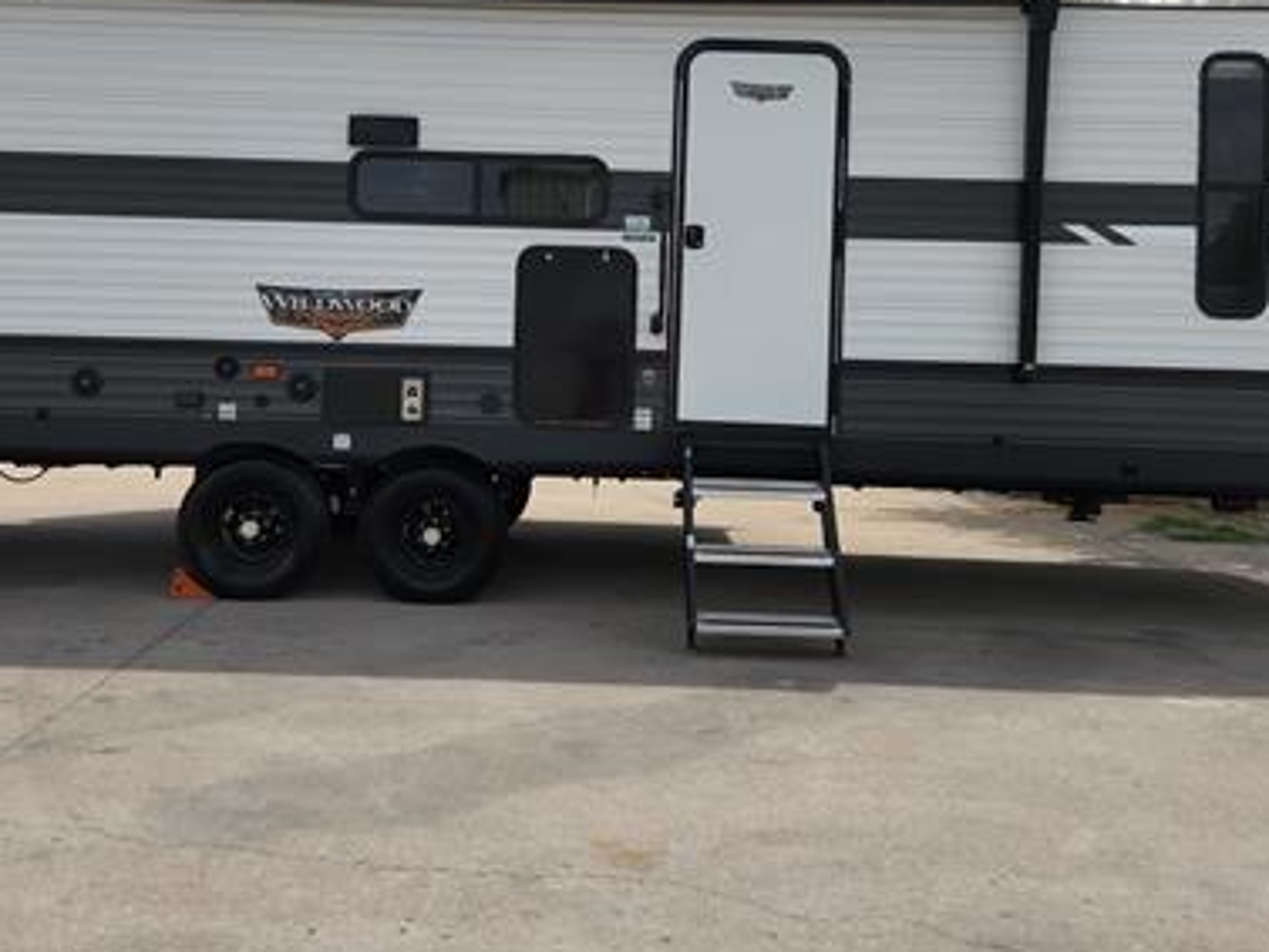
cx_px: 589
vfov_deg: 36.2
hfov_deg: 47.8
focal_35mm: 39
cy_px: 272
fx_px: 1430
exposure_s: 1/2851
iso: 20
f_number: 1.8
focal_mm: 5.4
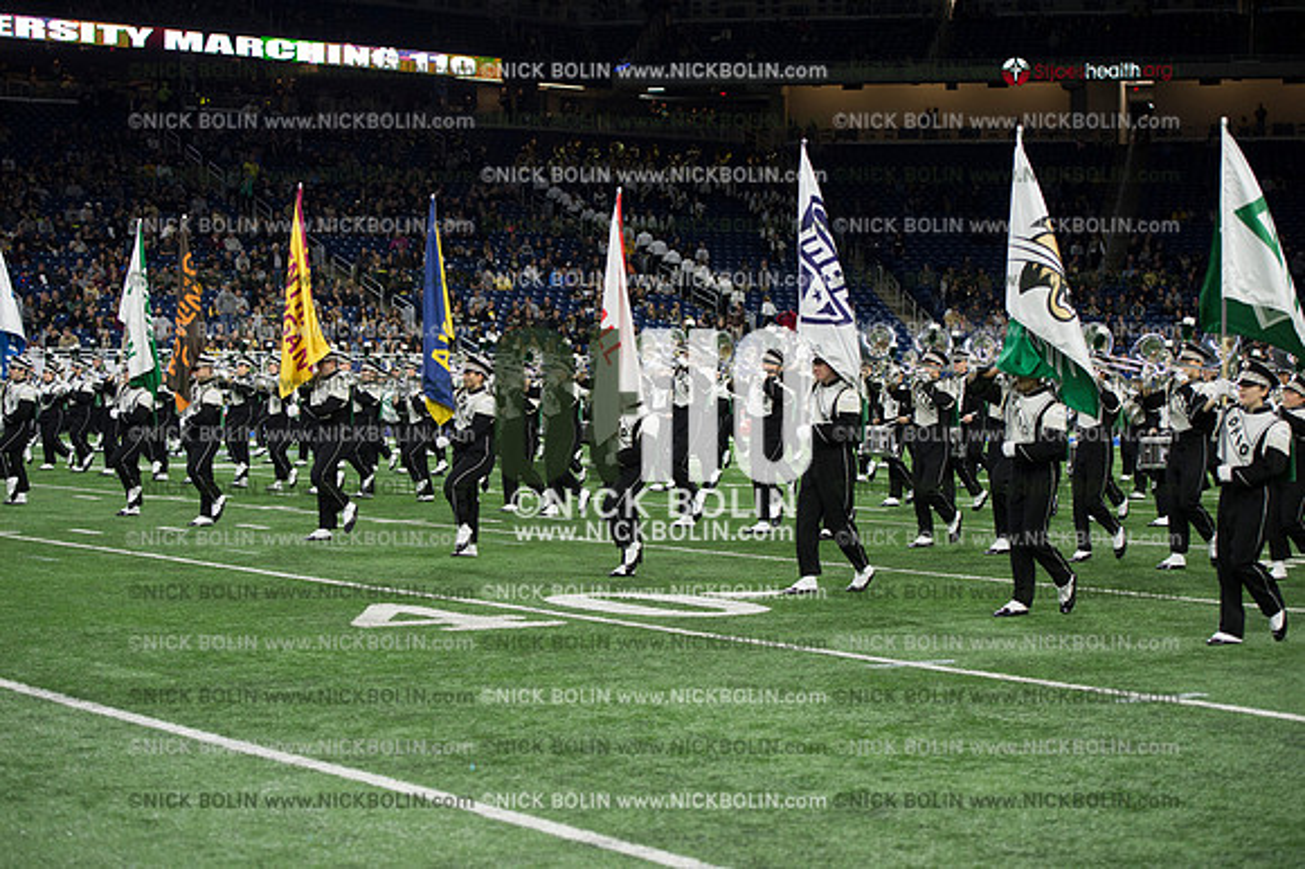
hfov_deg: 28.9
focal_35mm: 70
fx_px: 2536
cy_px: 434
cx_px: 652
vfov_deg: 19.4
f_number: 3.5
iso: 2500
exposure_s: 1/1600
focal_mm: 70
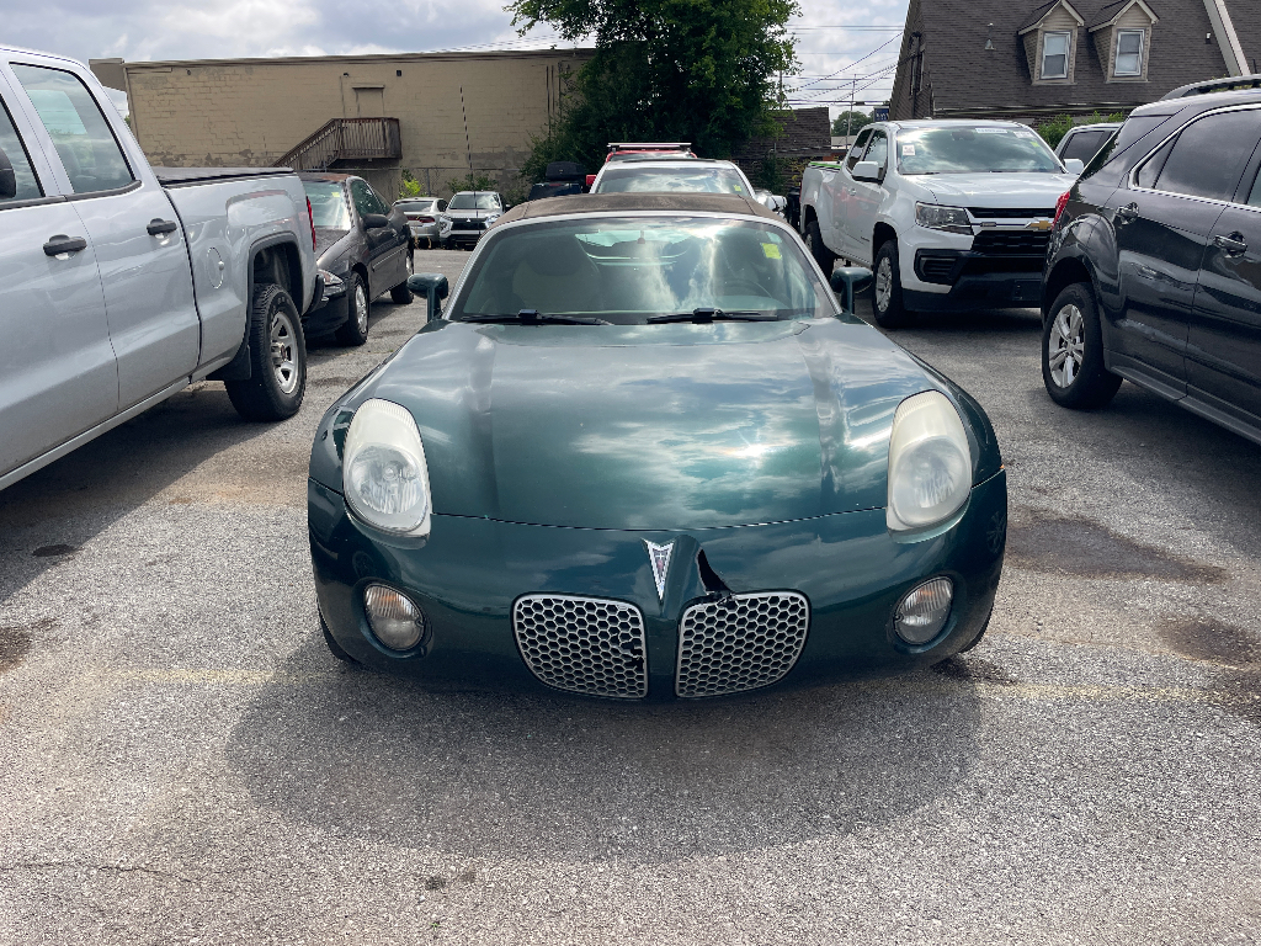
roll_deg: +0.8
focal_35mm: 26
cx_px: 630
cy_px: 473
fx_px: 947
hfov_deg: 67.3
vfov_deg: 53.1
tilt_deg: -16.1
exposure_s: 1/2353
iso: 32
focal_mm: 4.2
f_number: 1.6
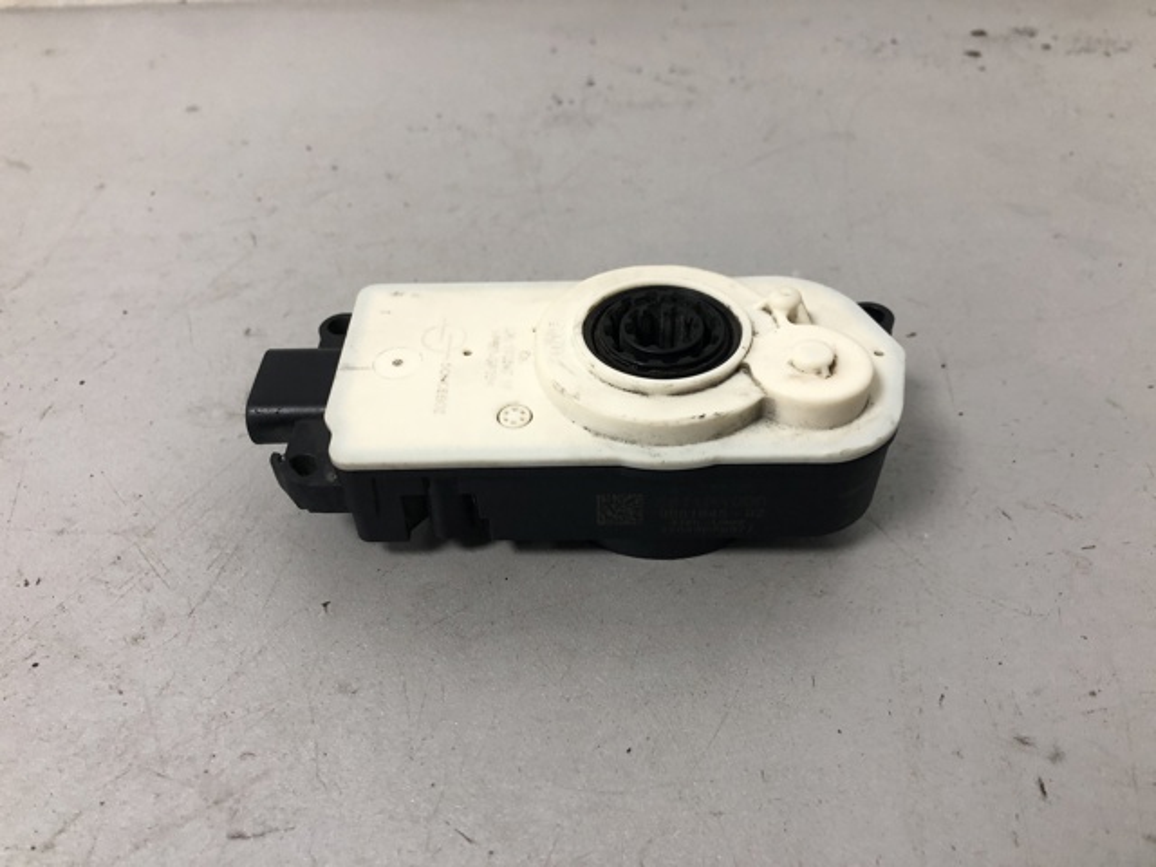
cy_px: 434
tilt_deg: -39.0
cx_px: 578
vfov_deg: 49.7
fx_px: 935
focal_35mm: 28
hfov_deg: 63.4
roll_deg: +2.2
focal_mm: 4
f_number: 1.8
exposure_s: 1/25
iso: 32
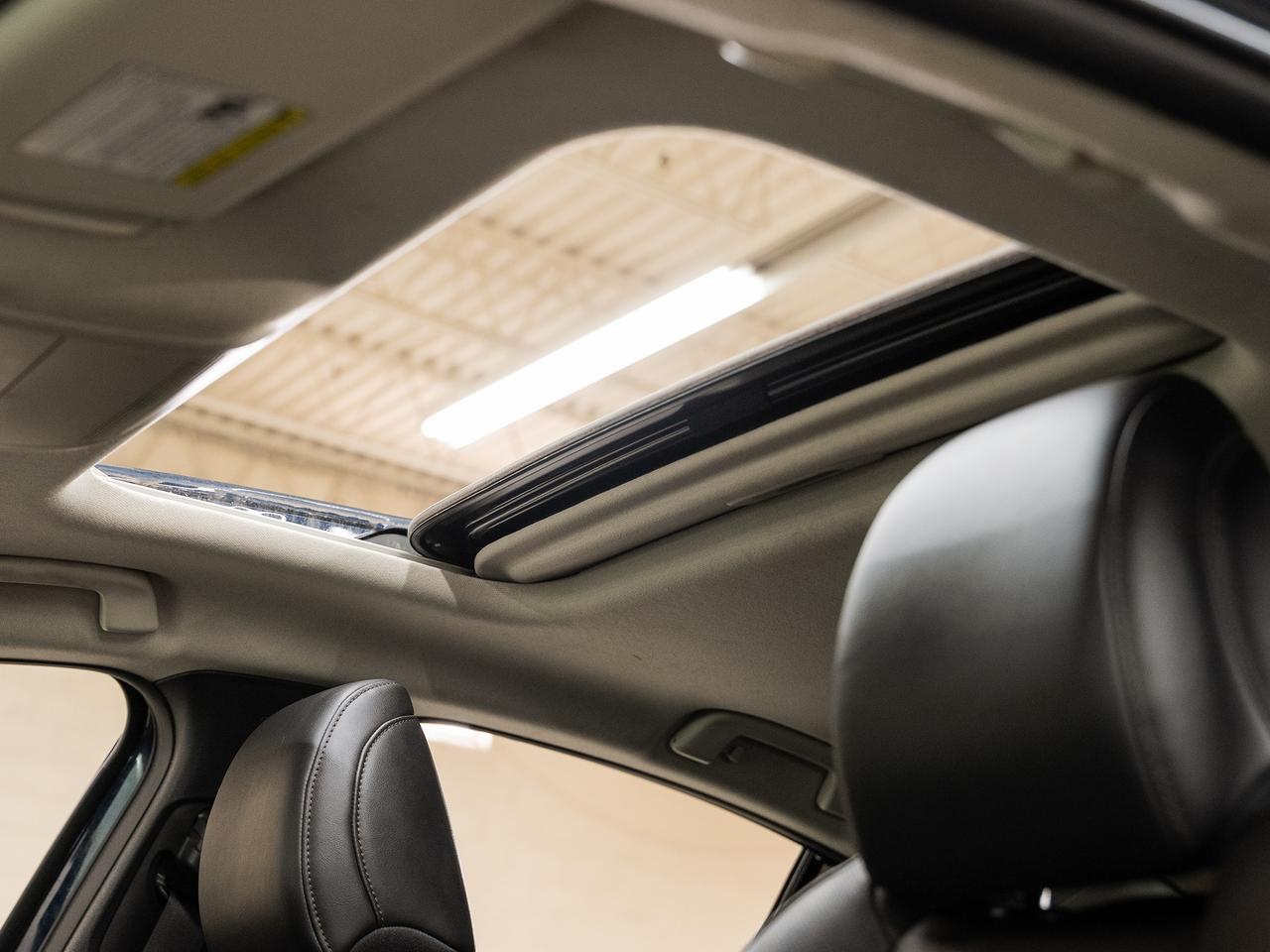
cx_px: 613
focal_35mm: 52
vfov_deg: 28.3
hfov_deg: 37.1
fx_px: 1890
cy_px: 532
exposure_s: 1/40
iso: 1000
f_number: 3.5
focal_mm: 42.4
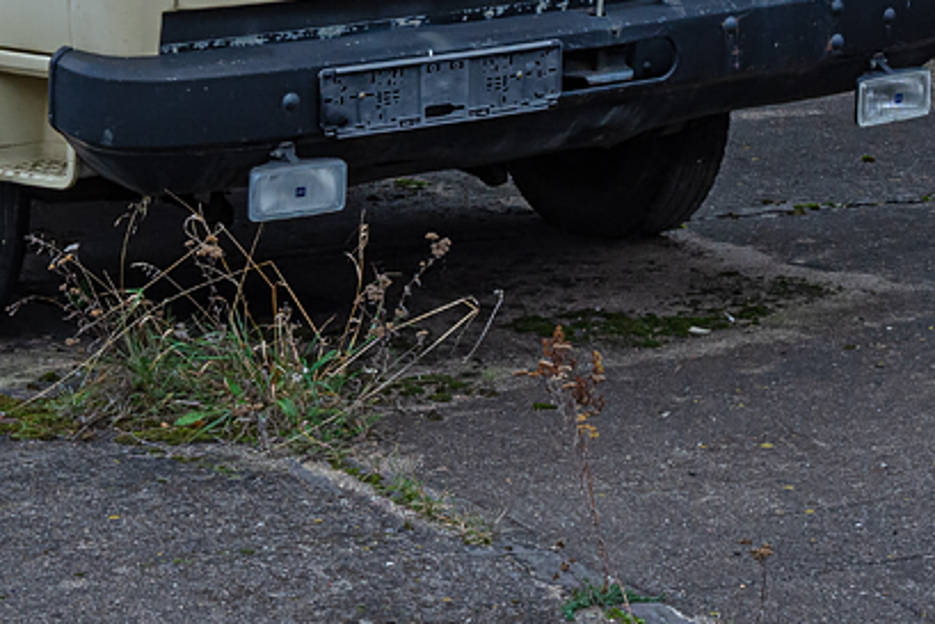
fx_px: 3429
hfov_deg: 15.4
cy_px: -229
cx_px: 119
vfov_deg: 10.1
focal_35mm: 132
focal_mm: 30
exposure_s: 1/200
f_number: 7.1
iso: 280
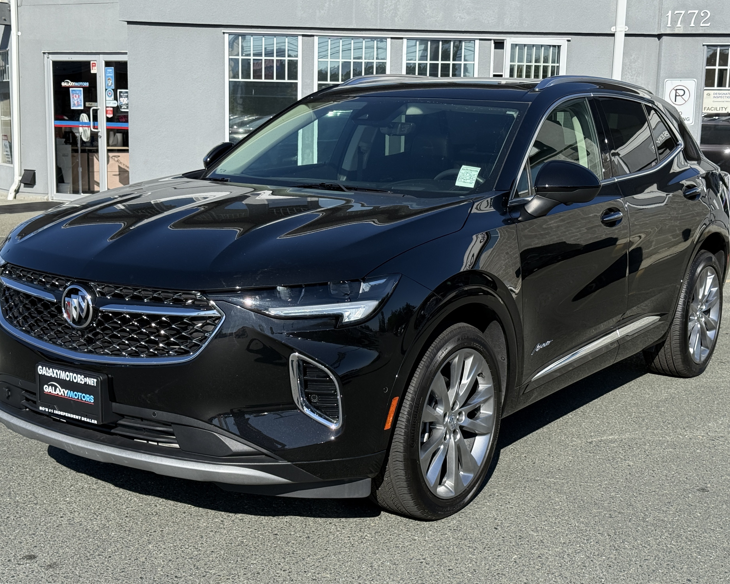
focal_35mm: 51
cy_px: 289
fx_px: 1102
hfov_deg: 36.7
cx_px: 355
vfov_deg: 29.7
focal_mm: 6.76
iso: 80
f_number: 1.78
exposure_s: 1/3891
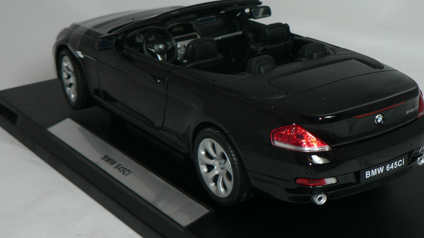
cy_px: 100
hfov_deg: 28.1
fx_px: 843
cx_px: 266
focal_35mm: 75
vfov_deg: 16.1
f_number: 2.8
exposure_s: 1/60
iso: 80
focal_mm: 8.6
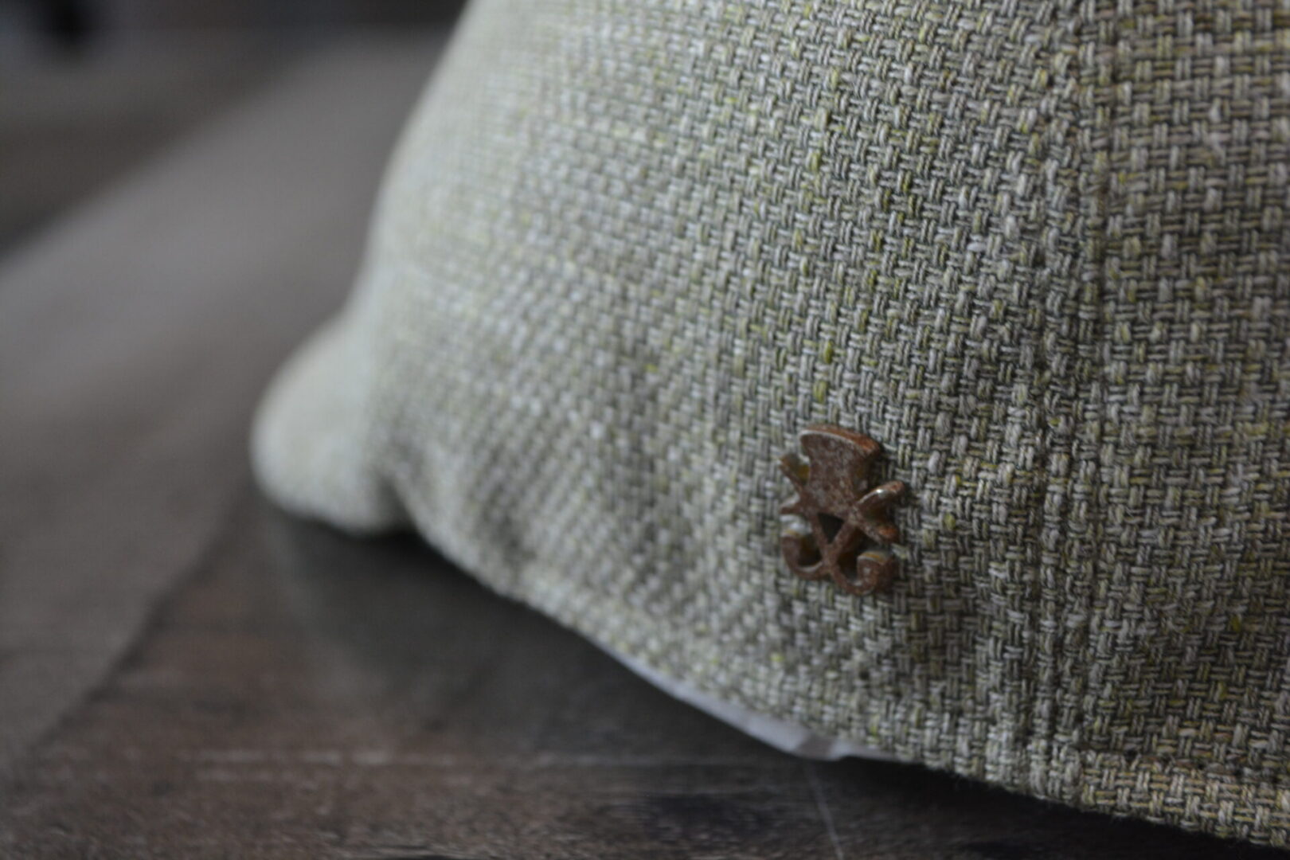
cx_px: 645
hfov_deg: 33.4
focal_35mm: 60
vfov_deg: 22.6
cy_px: 430
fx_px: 2150
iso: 800
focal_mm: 40
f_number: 5.3
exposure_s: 1/60
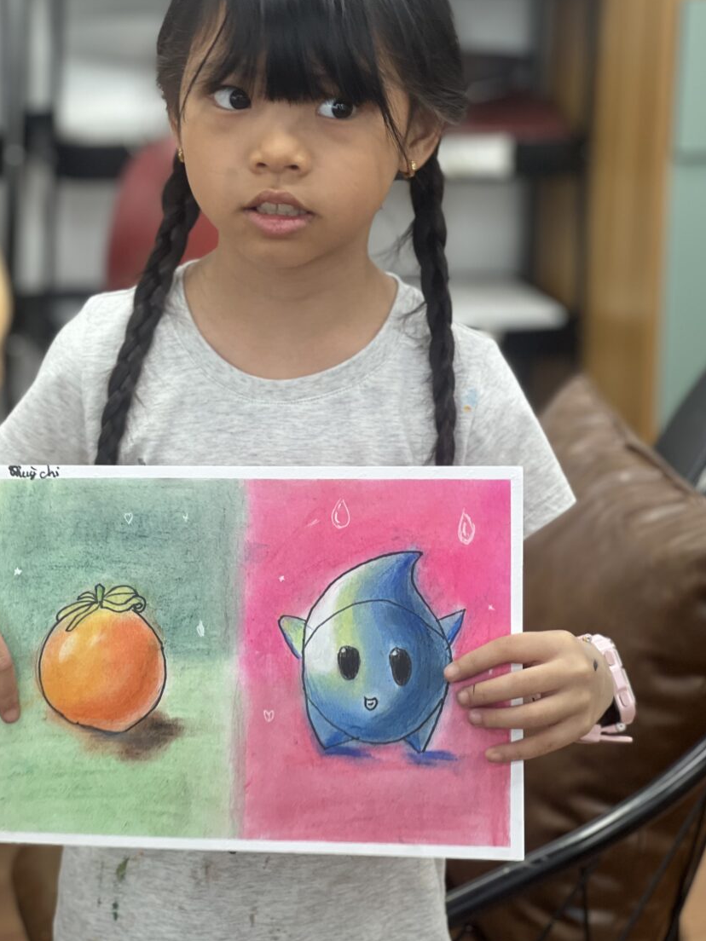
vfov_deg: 21.1
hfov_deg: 15.9
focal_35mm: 93
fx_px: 2529
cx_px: 287
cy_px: 414
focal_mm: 9
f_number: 2.8
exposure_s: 1/33
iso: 125
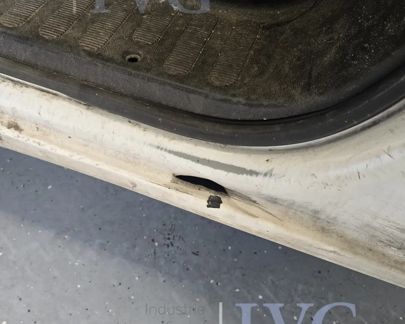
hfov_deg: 50.0
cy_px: 158
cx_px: 165
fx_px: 432
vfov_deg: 41.2
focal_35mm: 36
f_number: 1.7
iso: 200
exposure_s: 1/120
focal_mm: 6.3
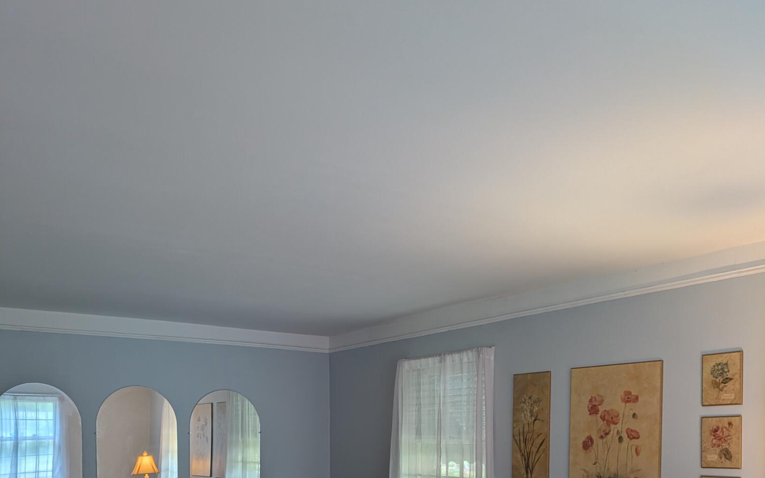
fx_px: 709
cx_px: 383
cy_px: 463
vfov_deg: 34.4
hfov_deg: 56.7
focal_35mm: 34
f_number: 1.68
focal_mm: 6.9
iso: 22
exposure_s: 1/72
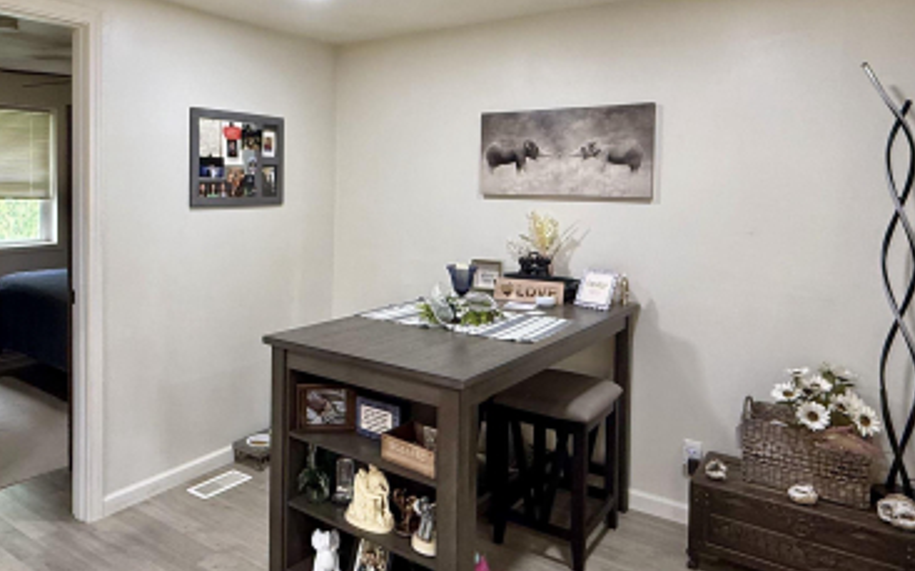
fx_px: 673
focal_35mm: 27
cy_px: 204
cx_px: 358
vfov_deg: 45.5
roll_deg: +0.7
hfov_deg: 67.6
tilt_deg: -0.2
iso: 160
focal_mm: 2.22
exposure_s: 1/60
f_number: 2.2
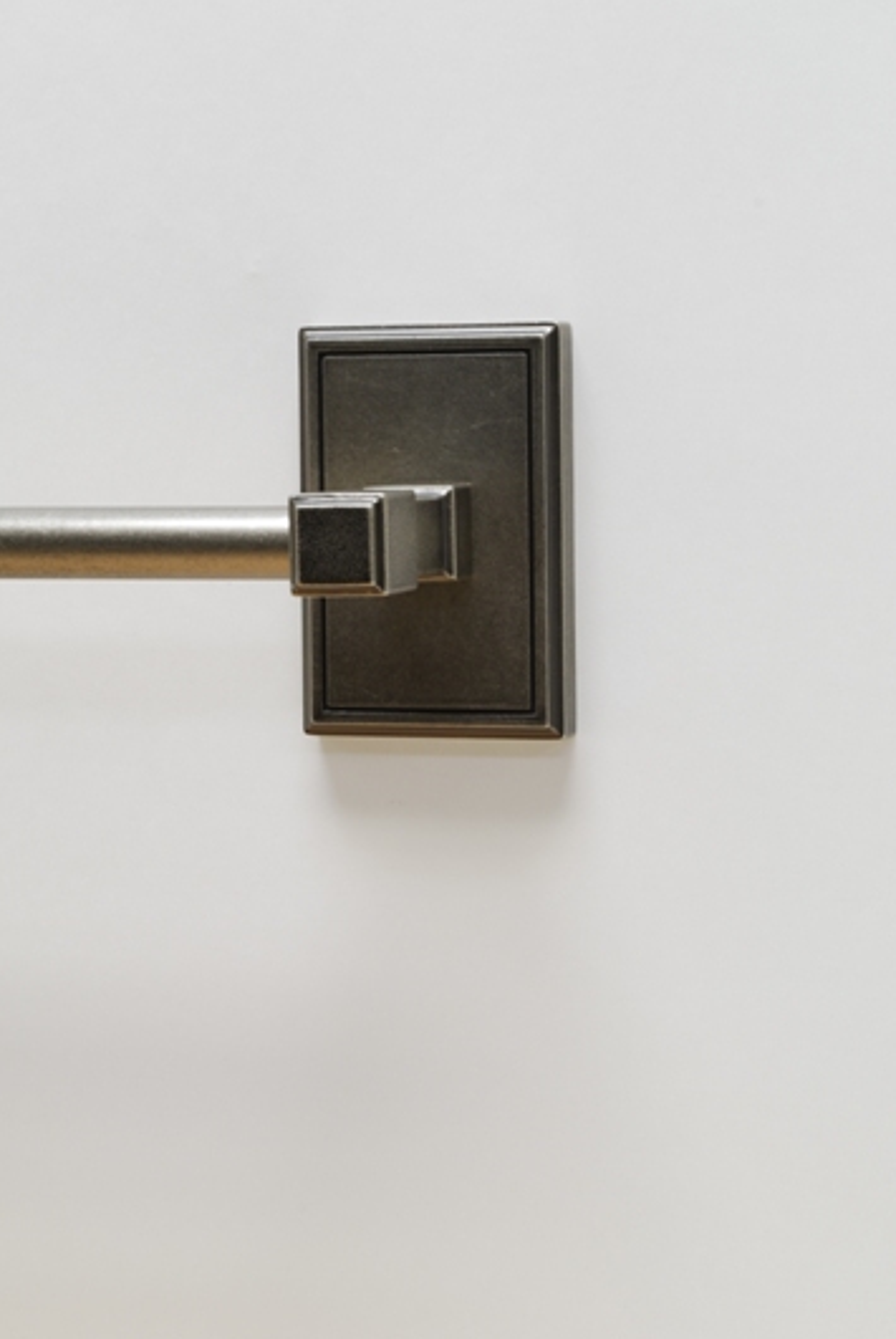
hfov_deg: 13.8
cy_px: 546
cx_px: 419
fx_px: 3706
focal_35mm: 100
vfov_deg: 20.4
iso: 100
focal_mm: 55
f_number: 18
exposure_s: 1.8
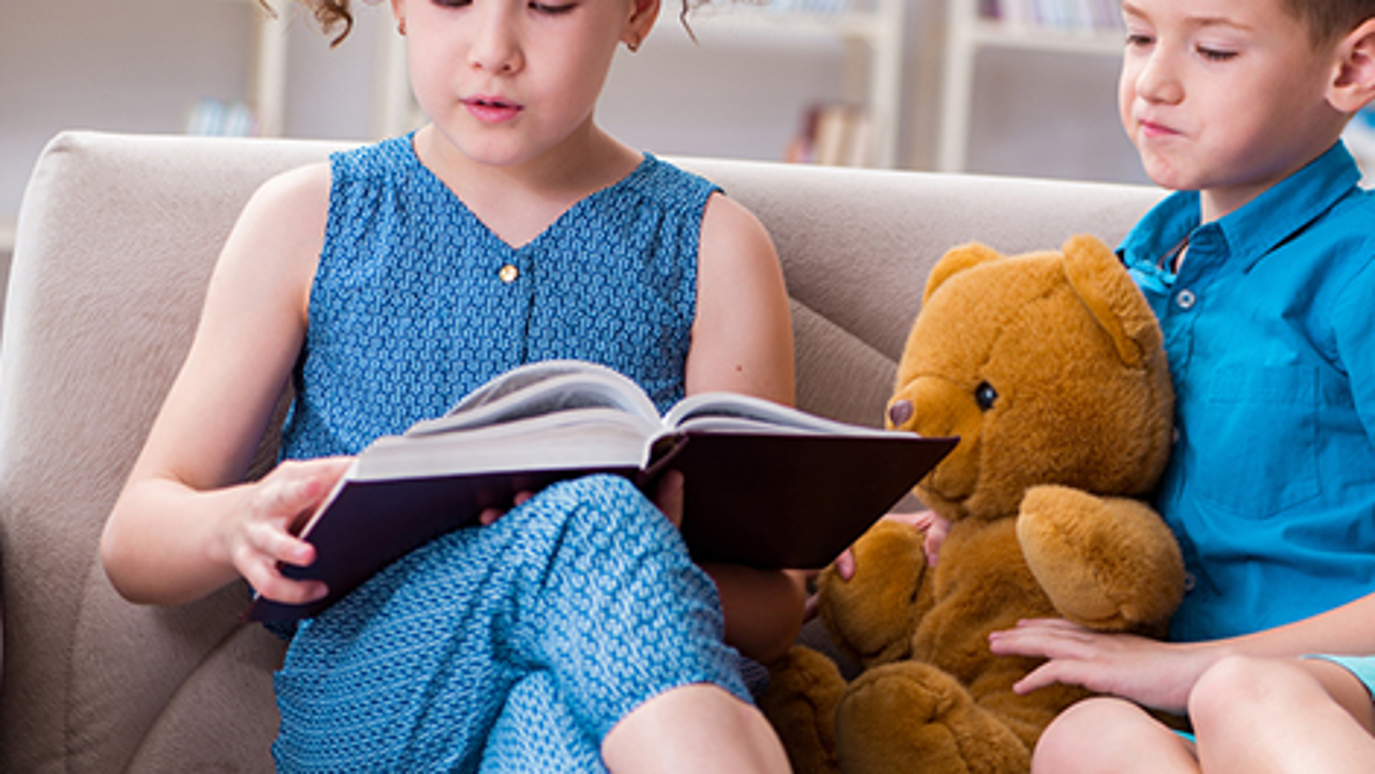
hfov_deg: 14.8
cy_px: 250
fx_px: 5287
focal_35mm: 145
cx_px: 874
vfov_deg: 8.4
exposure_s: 1/100
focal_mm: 105
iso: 160
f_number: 5
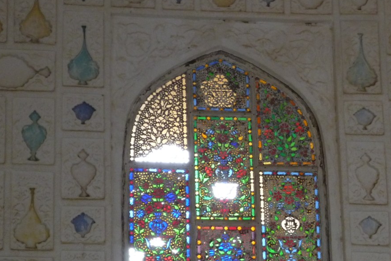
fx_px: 1477
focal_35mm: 136
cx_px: 222
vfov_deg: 10.1
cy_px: 190
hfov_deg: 15.1
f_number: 5.2
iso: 320
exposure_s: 1/60
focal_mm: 14.1
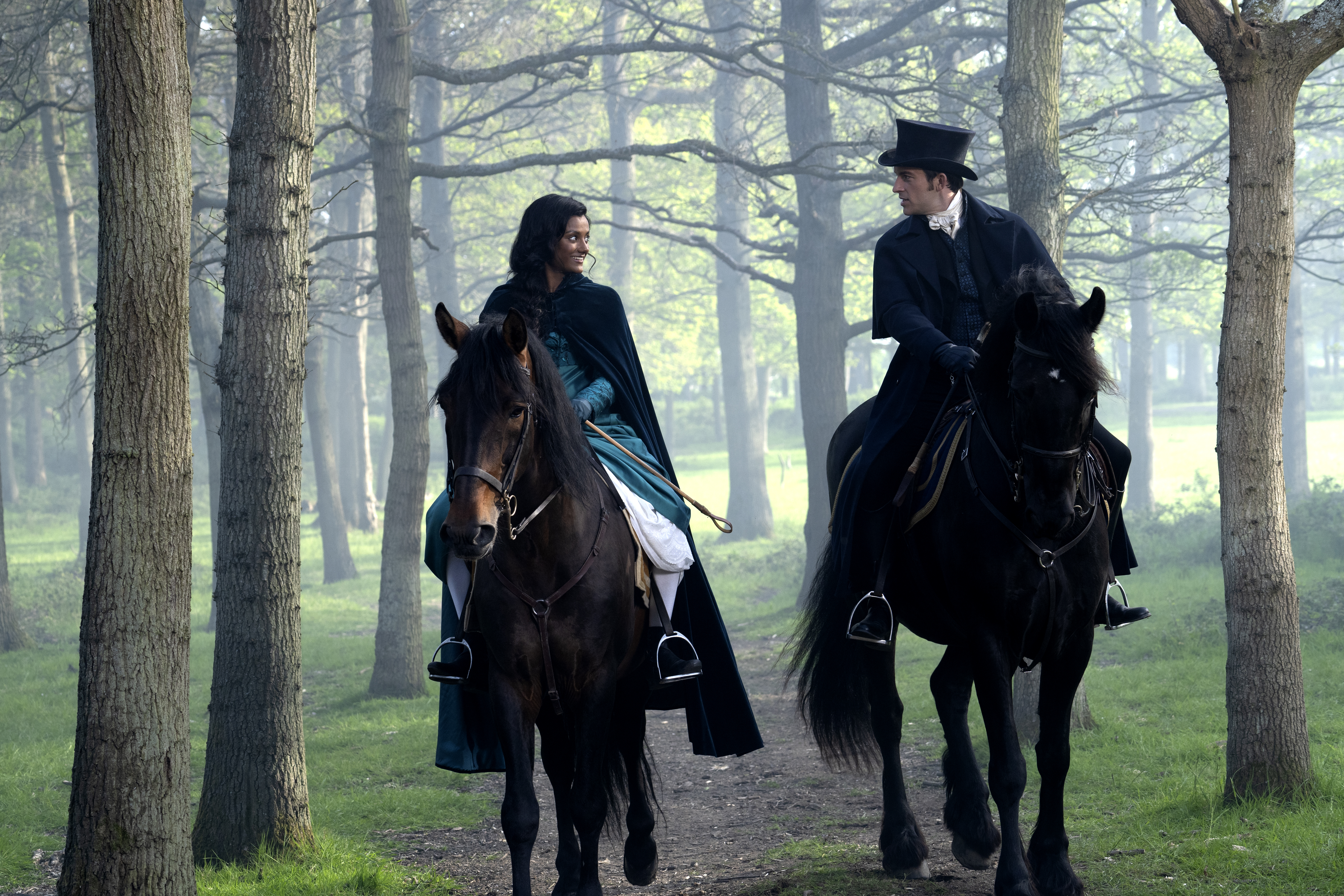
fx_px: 3360
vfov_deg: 15.2
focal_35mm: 90
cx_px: 672
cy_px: 448
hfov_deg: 22.6
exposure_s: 1/320
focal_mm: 90
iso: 640
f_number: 6.3
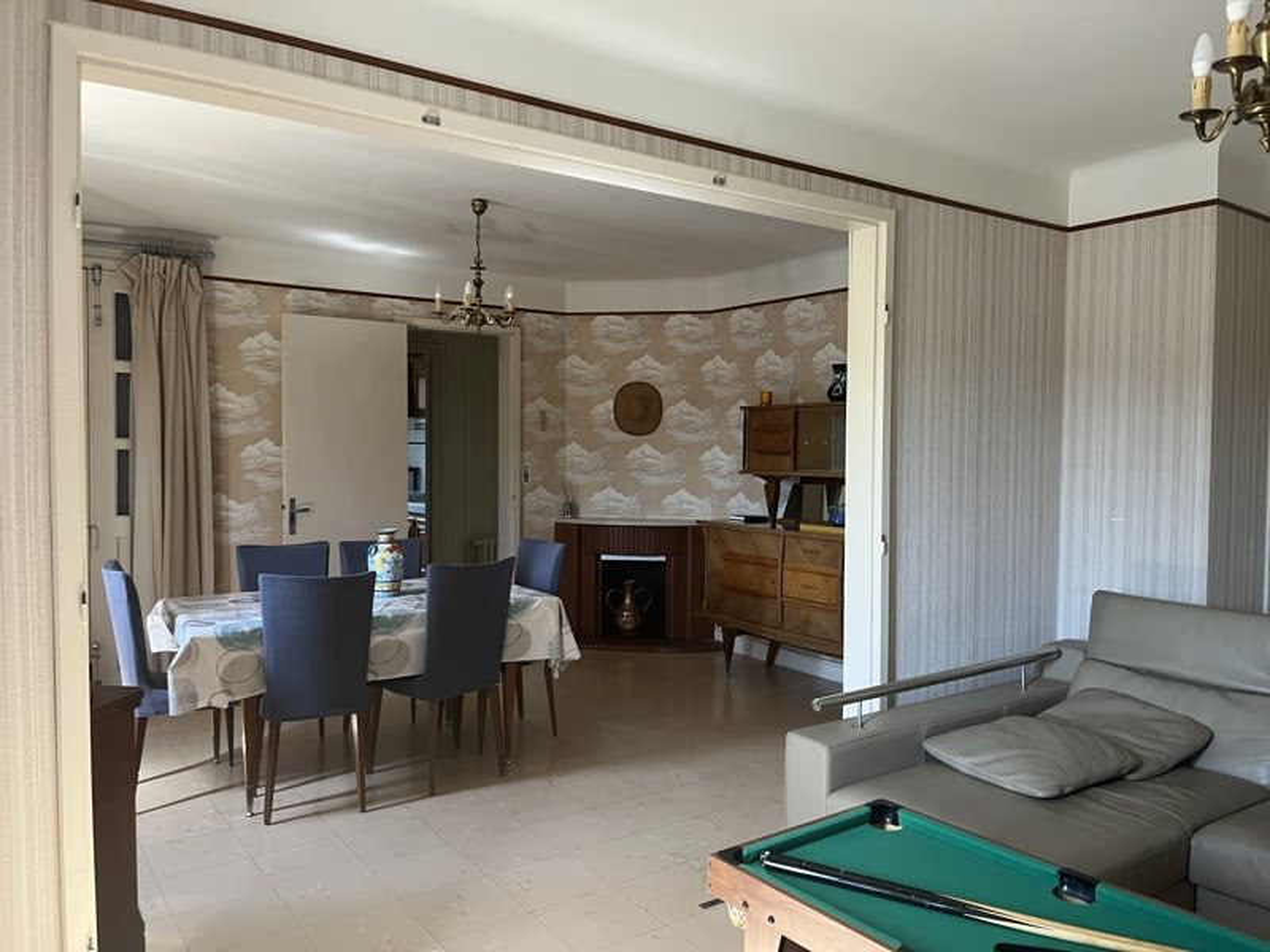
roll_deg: -0.6
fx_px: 954
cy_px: 476
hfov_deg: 67.3
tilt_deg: -2.3
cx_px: 635
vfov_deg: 53.1
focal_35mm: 26
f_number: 1.6
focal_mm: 5.1
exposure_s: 1/60
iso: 160
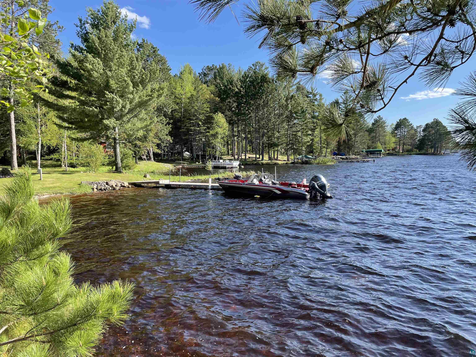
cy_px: 178
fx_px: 358
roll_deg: +0.7
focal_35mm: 26
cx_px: 238
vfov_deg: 53.1
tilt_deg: -6.1
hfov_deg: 67.3
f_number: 1.6
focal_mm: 4.2
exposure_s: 1/1221
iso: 32
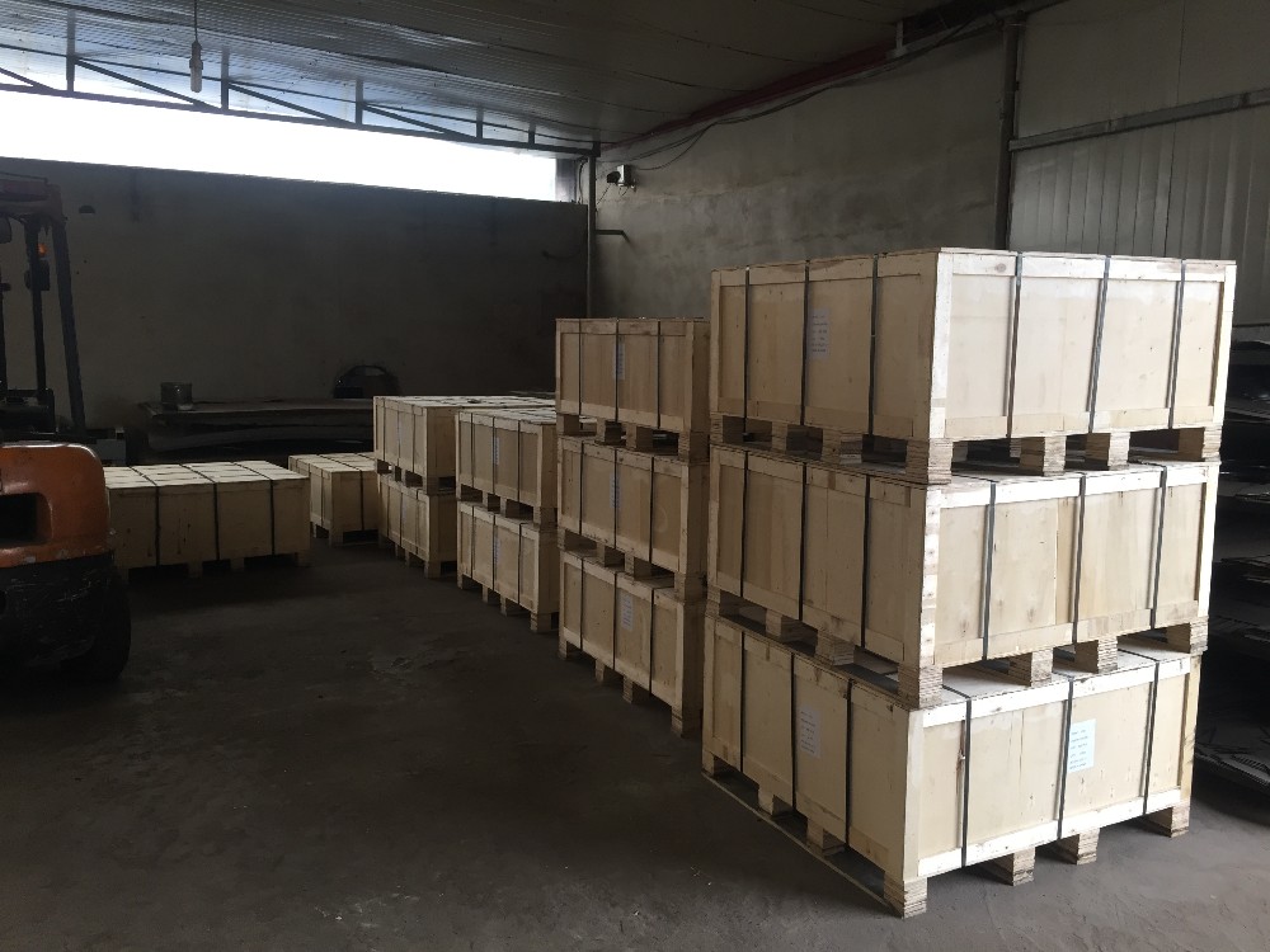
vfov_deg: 48.2
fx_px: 1064
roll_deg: -1.3
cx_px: 635
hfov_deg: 61.7
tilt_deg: -6.5
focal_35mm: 29
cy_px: 476
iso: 32
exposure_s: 1/33
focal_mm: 4.15
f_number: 2.2
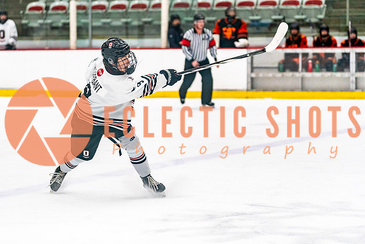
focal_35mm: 148
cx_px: 158
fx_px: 1502
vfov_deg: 9.3
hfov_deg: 13.9
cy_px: 138
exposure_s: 1/1250
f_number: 2.8
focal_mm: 103
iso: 3200
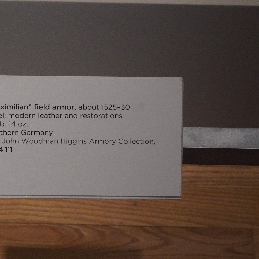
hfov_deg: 26.6
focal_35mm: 64
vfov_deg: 26.9
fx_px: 542
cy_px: 130
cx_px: 70
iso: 10000
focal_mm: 50
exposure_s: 1/80
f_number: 16
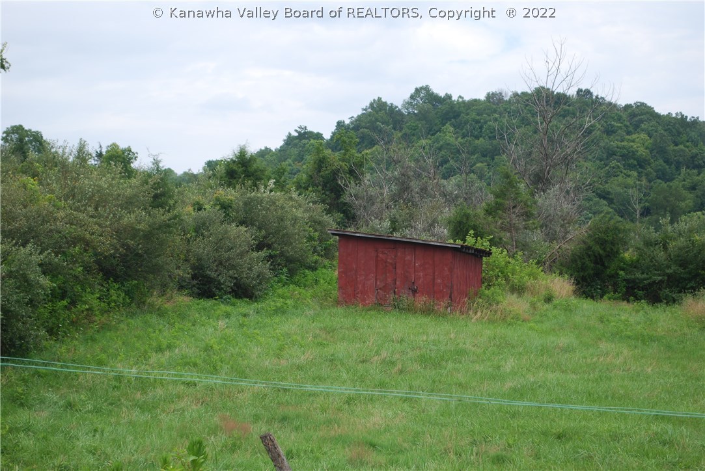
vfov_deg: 16.6
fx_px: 1617
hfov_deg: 24.6
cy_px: 236
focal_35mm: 82
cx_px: 352
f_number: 6.3
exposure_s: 1/160
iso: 100
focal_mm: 55
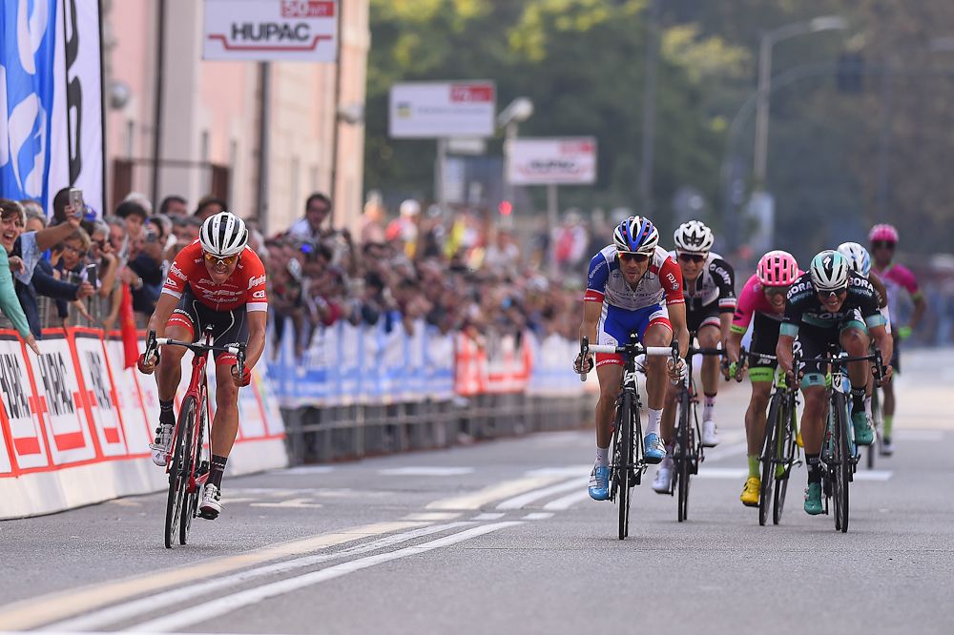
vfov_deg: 4.6
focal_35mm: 300
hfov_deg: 6.9
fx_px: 7947
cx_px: 477
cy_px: 318
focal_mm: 300
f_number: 5.6
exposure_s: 1/1600
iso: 800
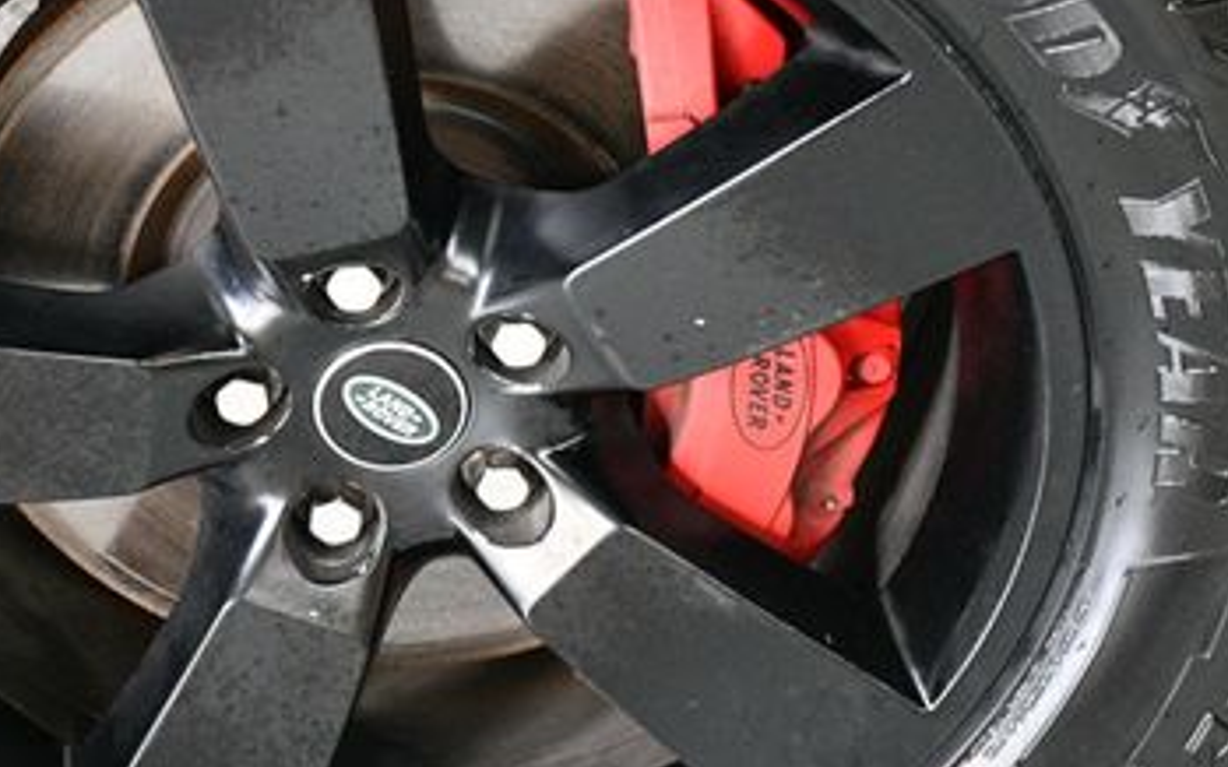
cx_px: 366
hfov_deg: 18.5
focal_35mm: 112
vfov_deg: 11.7
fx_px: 3748
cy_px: 257
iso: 3600
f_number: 4.5
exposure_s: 1/60
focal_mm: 40
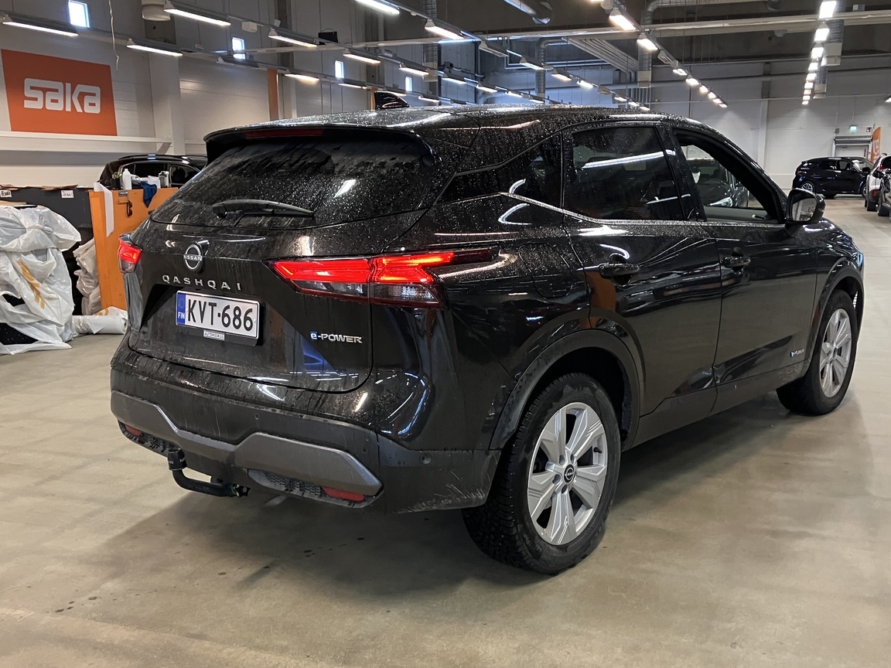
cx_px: 477
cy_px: 390
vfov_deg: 40.6
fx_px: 901
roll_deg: +0.0
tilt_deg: -12.8
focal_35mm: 35
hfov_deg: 52.6
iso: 250
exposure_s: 1/50
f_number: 1.8
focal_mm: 3.99
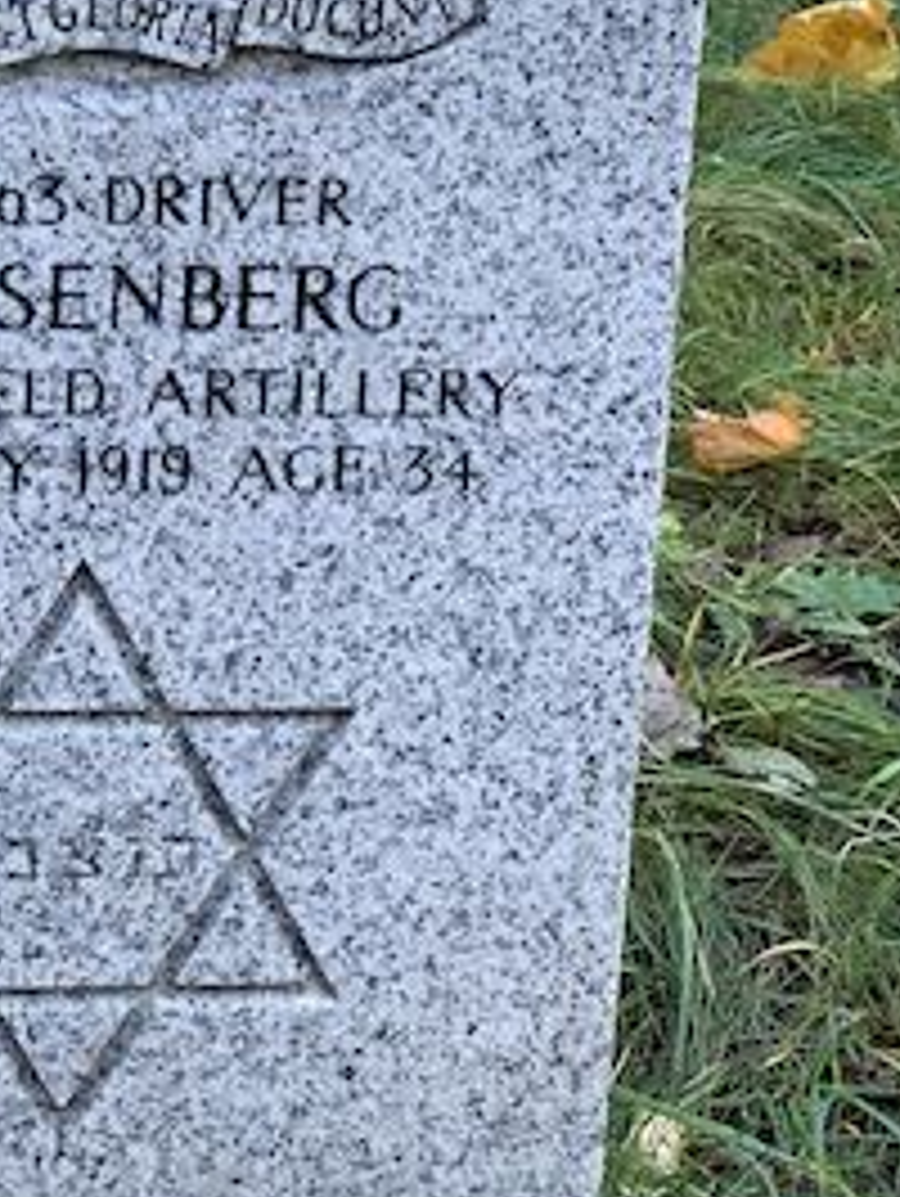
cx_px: 76
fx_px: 4396
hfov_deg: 11.6
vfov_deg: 15.5
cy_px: 495
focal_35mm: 127
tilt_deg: -18.8
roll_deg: -2.7
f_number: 2.4
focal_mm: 6
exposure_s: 1/122
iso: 64
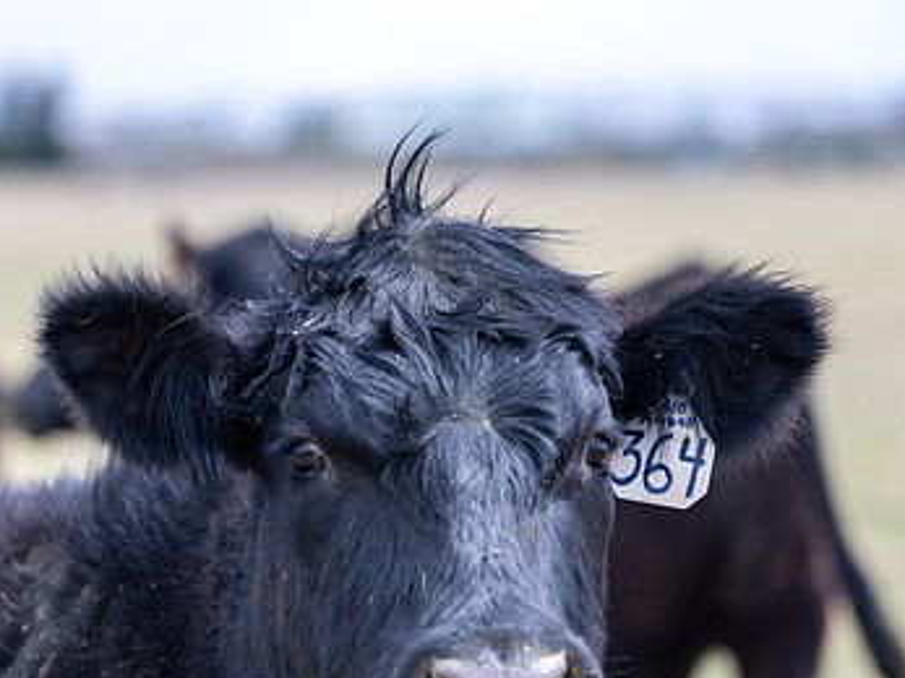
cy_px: 442
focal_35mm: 209
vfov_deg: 7.1
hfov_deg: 9.5
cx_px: 420
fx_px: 5462
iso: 125
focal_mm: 130
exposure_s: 1/1000
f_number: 2.8
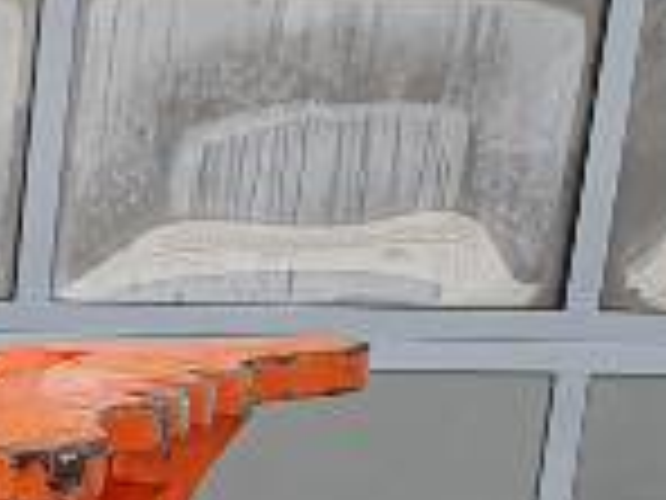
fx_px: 3463
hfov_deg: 10.2
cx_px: -639
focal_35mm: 180
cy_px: 1396
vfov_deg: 7.4
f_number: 2.4
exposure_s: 1/455
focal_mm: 4.32
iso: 50
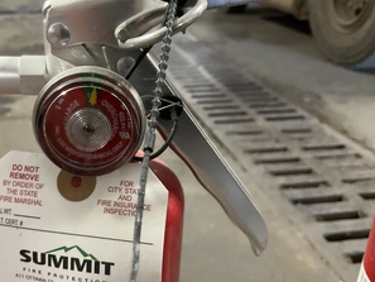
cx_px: 133
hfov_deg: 47.3
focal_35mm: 39
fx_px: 423
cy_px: 157
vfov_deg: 36.8
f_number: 1.8
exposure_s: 1/40
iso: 320
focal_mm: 3
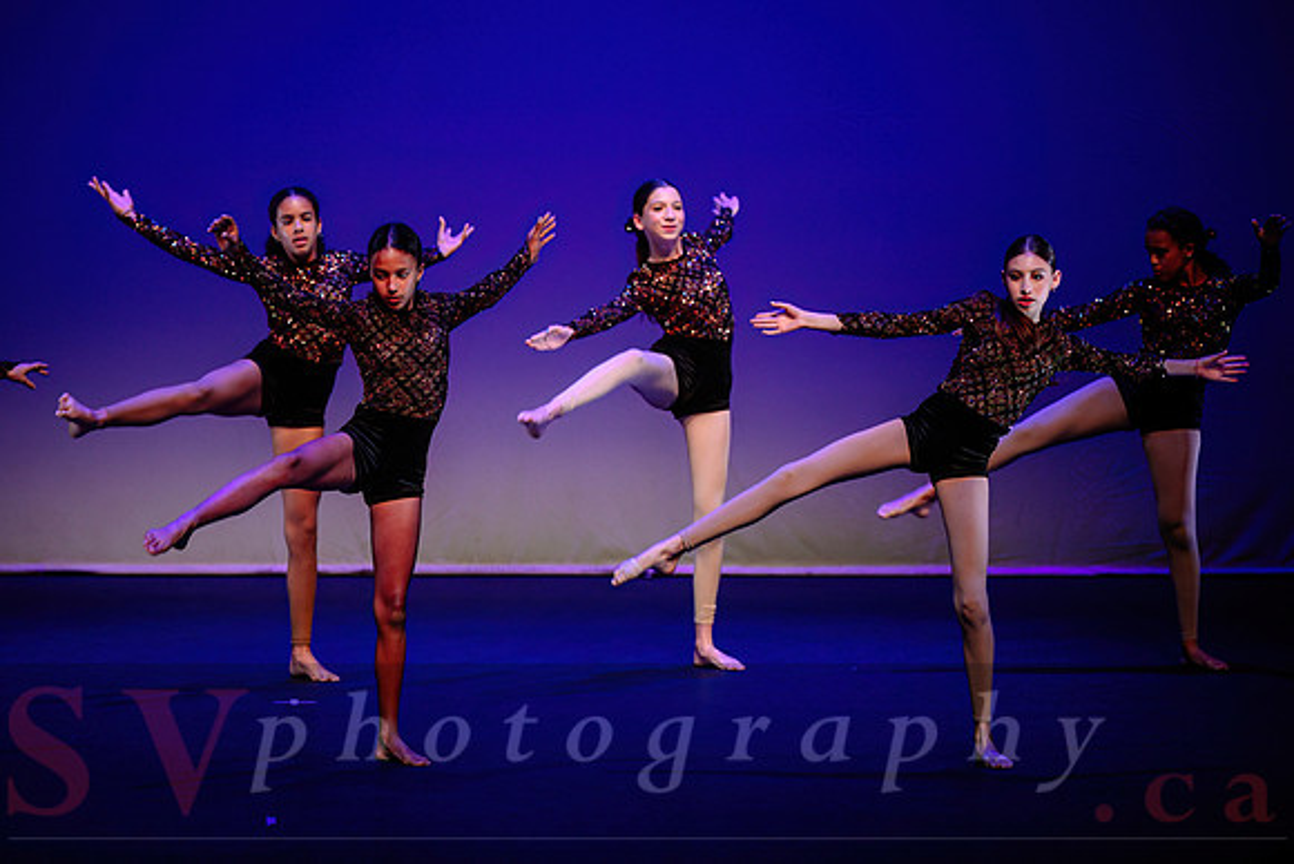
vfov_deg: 8.5
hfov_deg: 12.7
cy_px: 432
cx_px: 631
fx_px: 5812
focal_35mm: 162
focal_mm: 155
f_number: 2.8
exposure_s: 1/400
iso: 1600
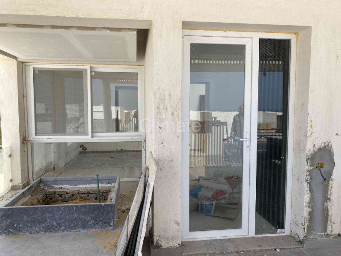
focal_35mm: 26
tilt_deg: -3.3
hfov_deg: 67.3
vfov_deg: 53.1
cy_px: 128
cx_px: 170
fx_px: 256
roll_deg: -0.6
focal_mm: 4.25
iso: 32
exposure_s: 1/1258
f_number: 1.8
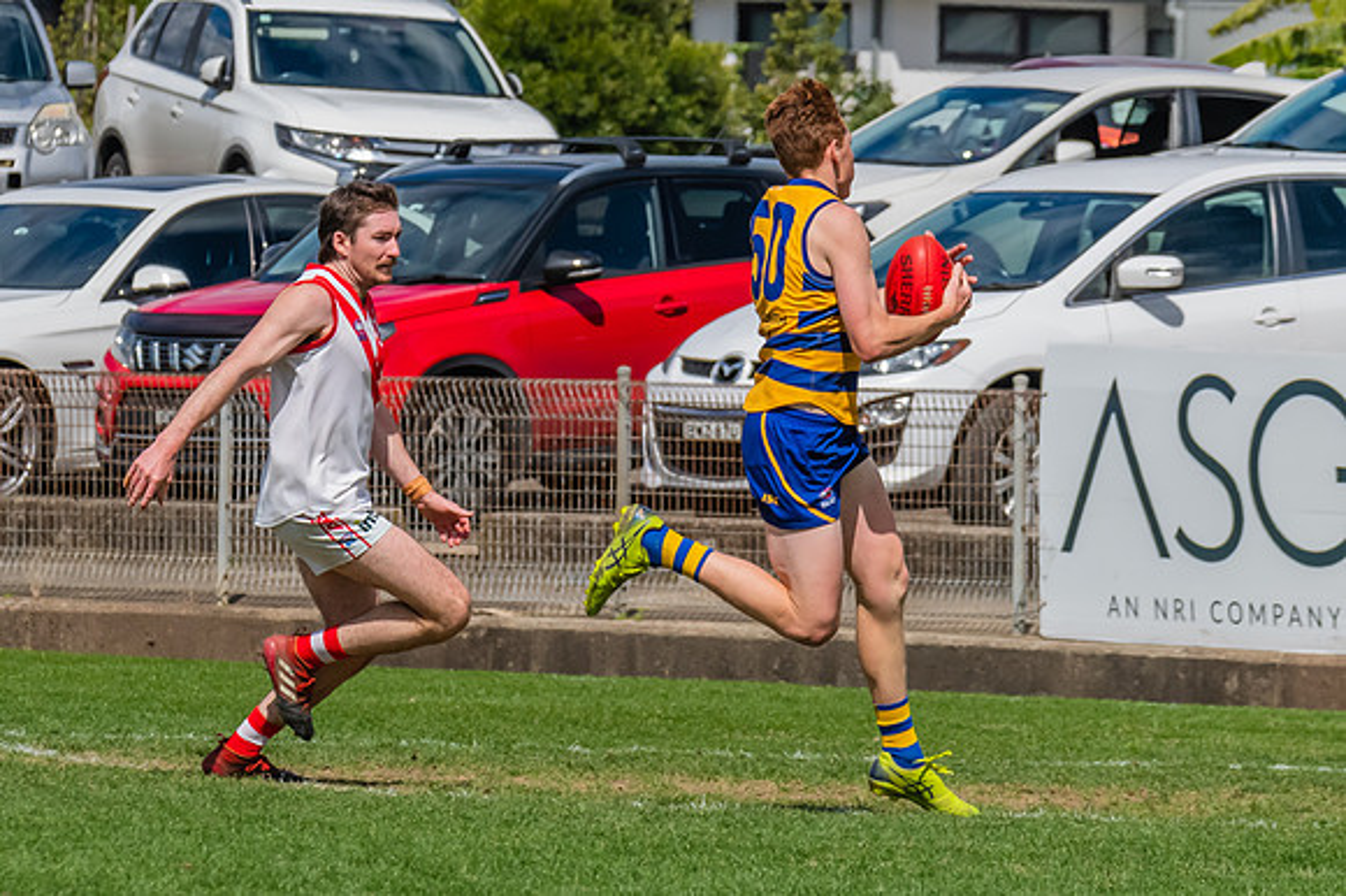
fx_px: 21129
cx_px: 876
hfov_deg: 3.6
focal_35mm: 565
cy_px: 395
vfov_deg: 2.4
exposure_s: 1/1600
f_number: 13
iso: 800
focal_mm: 270
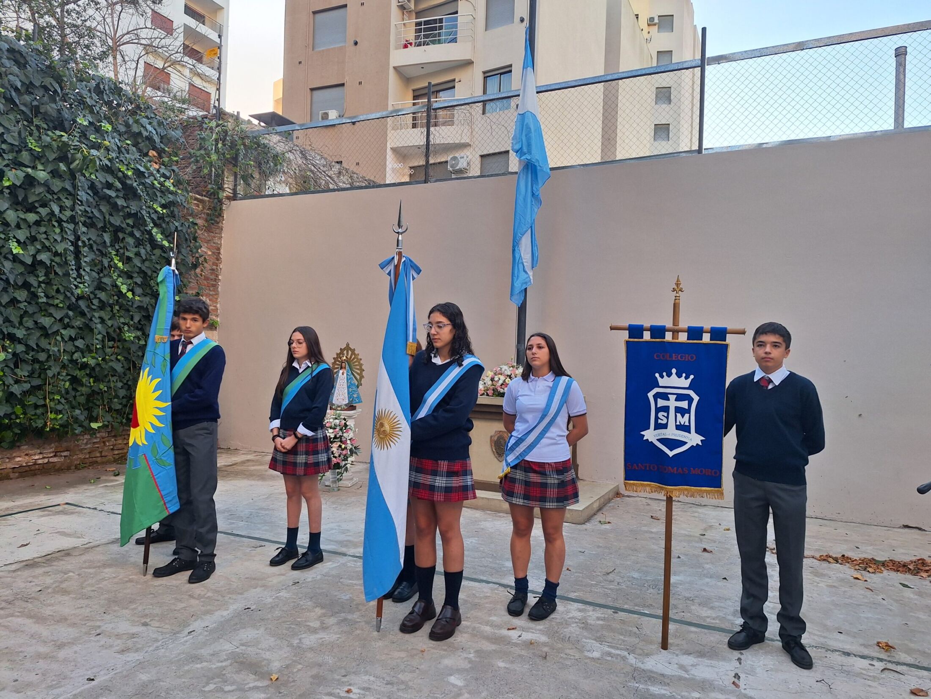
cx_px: 466
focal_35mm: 23
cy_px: 350
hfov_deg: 73.9
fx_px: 619
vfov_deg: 58.9
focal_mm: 5.54
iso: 40
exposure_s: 1/172
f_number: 1.8
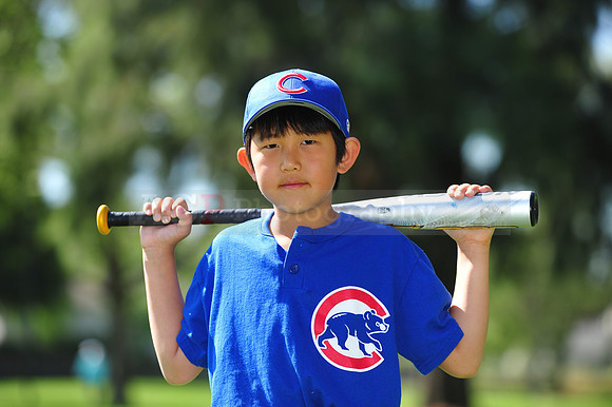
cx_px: 306
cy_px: 204
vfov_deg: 8.3
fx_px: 2803
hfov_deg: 12.5
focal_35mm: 165
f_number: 4.5
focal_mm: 165
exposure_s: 1/640
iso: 200
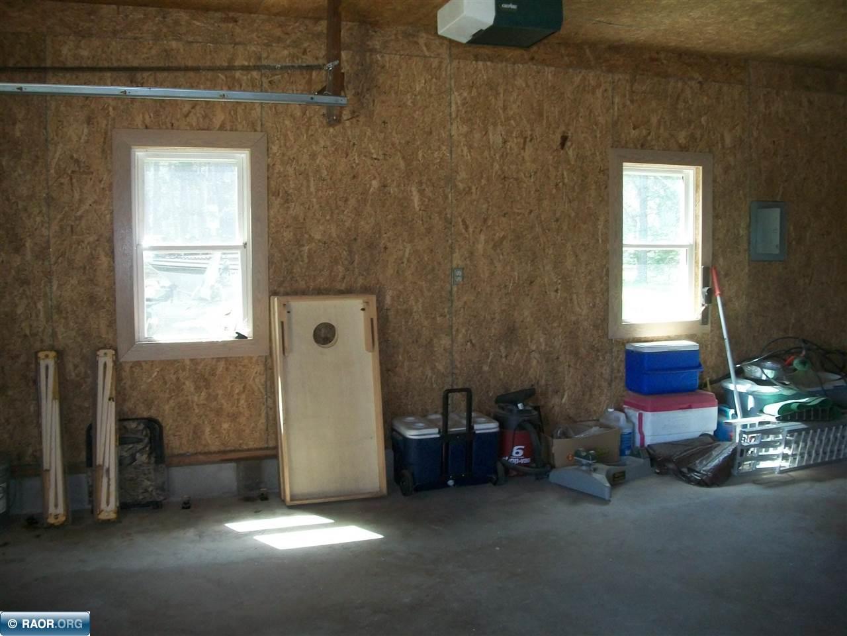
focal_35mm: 32
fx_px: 783
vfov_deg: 44.2
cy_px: 318
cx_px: 424
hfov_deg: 56.8
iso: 160
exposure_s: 1/60
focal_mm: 5.7
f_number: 2.9
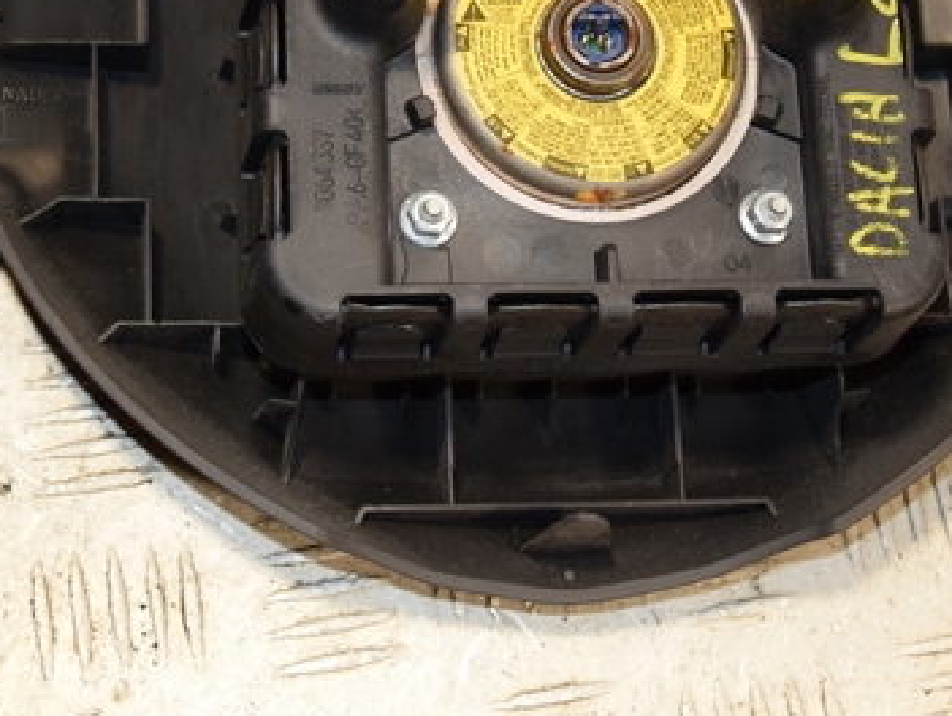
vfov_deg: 16.0
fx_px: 2529
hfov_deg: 21.3
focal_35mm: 92
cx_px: 437
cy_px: 152
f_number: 5.6
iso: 800
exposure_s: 1/200
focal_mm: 35
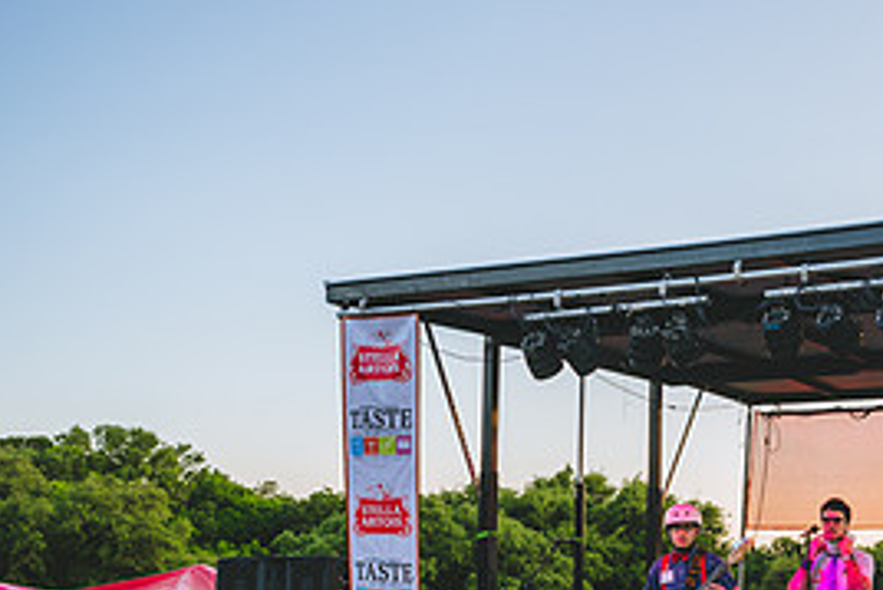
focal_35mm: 52
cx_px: 919
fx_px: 1276
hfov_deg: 34.1
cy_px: 503
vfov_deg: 25.4
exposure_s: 1/160
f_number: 3.5
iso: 64
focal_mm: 24
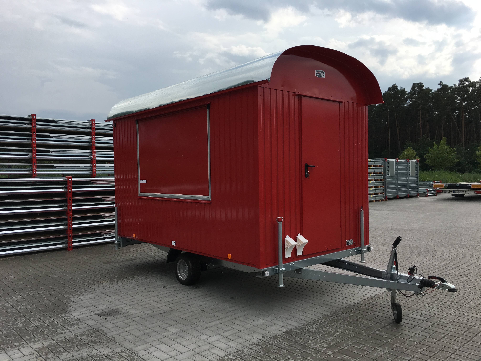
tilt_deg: -1.9
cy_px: 180
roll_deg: -0.3
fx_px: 403
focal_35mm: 29
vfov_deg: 48.2
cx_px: 240
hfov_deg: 61.7
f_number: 2.2
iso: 25
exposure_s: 1/1083
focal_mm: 4.15
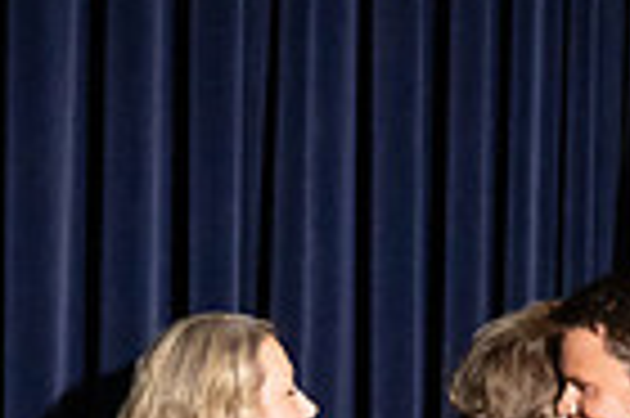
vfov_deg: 2.8
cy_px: 769
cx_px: 630
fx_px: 8530
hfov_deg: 4.2
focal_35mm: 488
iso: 2500
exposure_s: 1/200
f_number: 4.5
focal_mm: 79
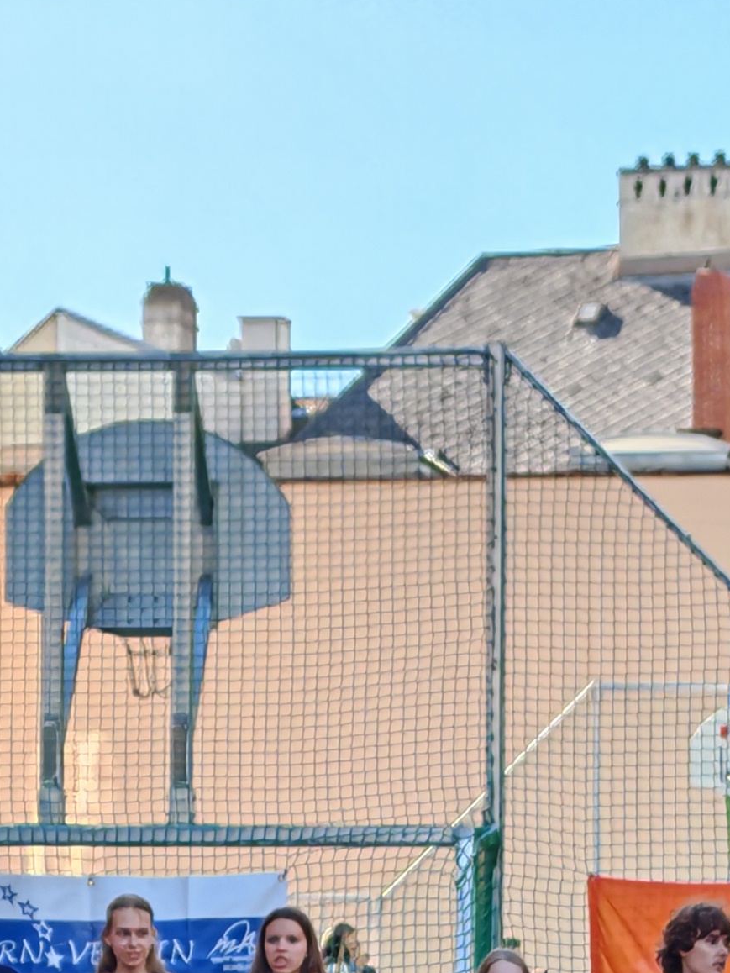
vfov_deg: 10.0
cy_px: 828
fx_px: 5565
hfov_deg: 7.5
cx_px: 346
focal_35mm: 198
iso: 50
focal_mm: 6.83
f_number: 2
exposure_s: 1/400
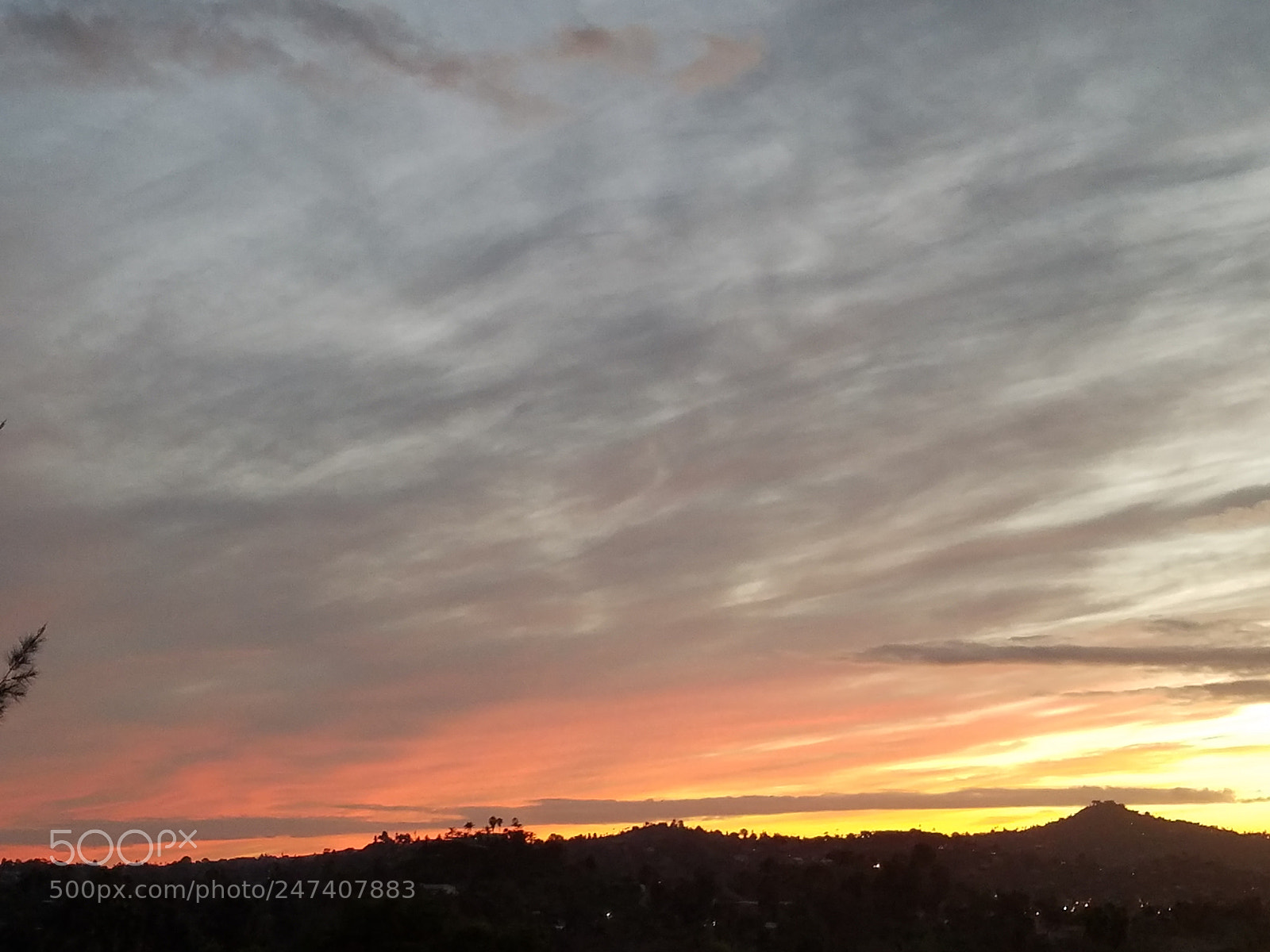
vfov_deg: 53.1
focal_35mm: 26
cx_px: 635
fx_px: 954
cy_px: 476
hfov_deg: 67.3
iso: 125
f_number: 1.7
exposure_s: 1/60
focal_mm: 4.2
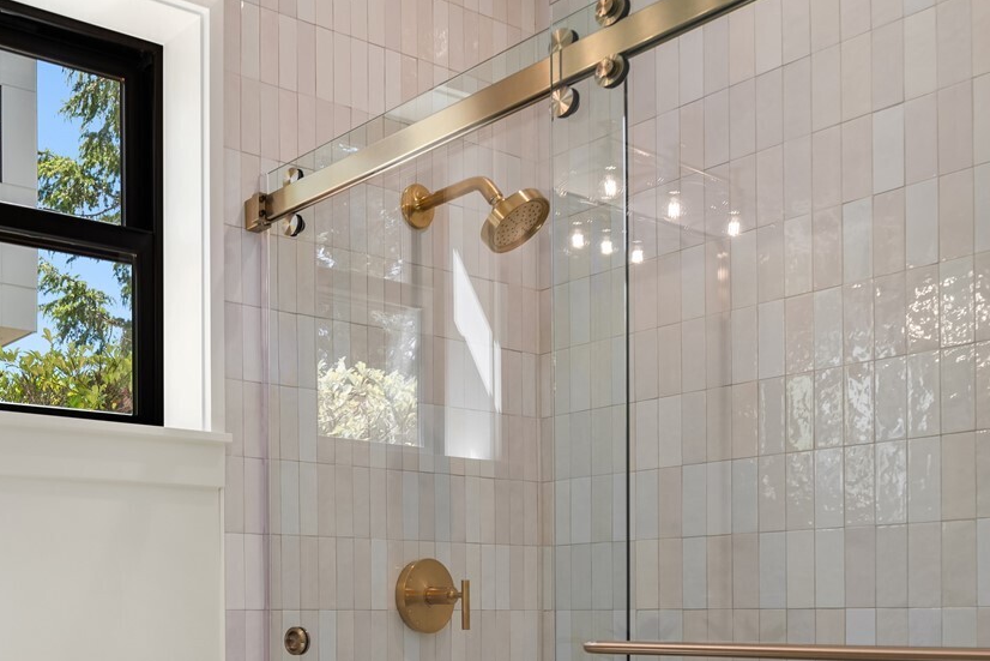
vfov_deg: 33.1
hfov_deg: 42.5
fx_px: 1073
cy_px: 539
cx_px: -8
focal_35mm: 39
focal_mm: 19
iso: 100
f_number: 7.1
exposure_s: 1/13
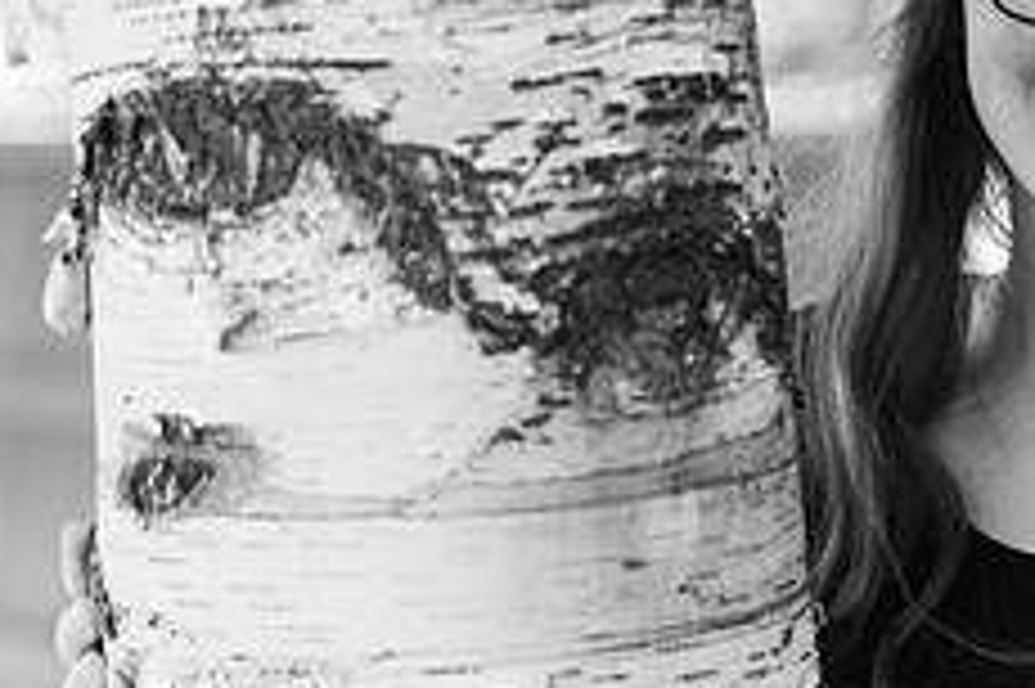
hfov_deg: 10.3
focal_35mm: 197
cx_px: 1166
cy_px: 322
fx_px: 5660
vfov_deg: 7.0
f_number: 2.8
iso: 400
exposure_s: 1/200
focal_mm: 78
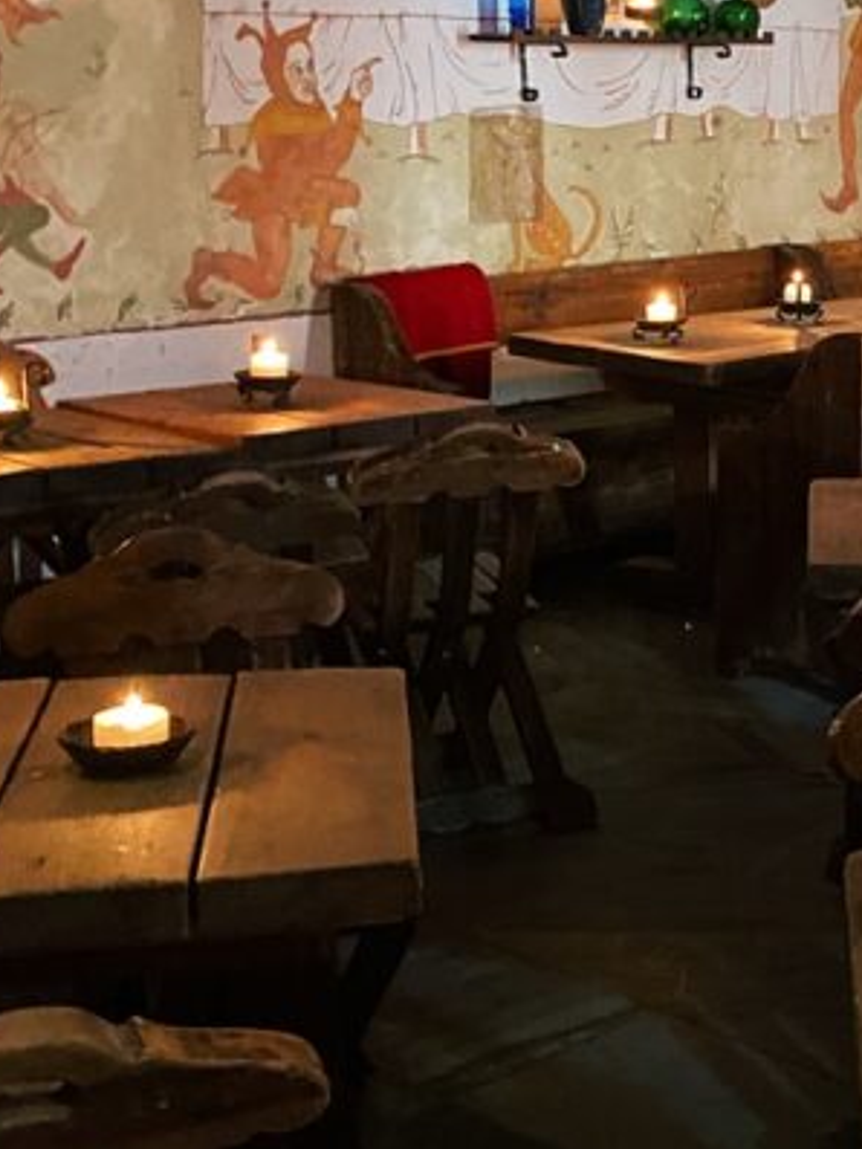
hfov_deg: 21.3
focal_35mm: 67
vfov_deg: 28.9
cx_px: 836
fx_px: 2223
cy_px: 483
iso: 1000
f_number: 1.8
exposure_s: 1/25
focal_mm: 4.25
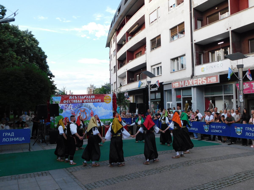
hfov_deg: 60.0
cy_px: 95
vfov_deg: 46.8
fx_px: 220
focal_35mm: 30
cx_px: 127
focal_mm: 5.3
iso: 125
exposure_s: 1/250
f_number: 3.2
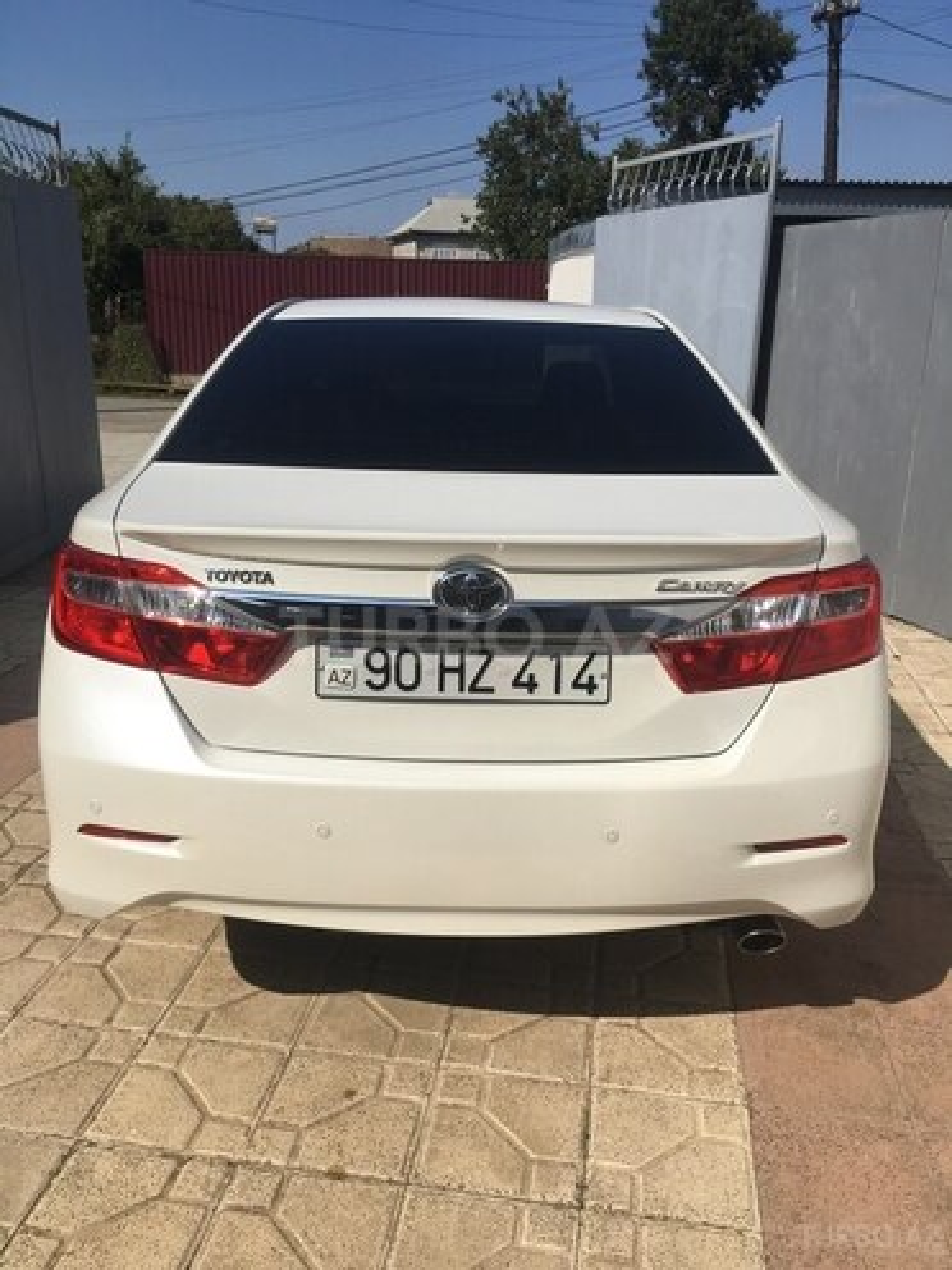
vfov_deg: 61.7
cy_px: 635
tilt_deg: -16.8
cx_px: 476
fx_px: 1063
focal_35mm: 29
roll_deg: -0.5
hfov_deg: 48.2
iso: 25
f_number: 2.2
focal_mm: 4.15
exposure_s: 1/3077
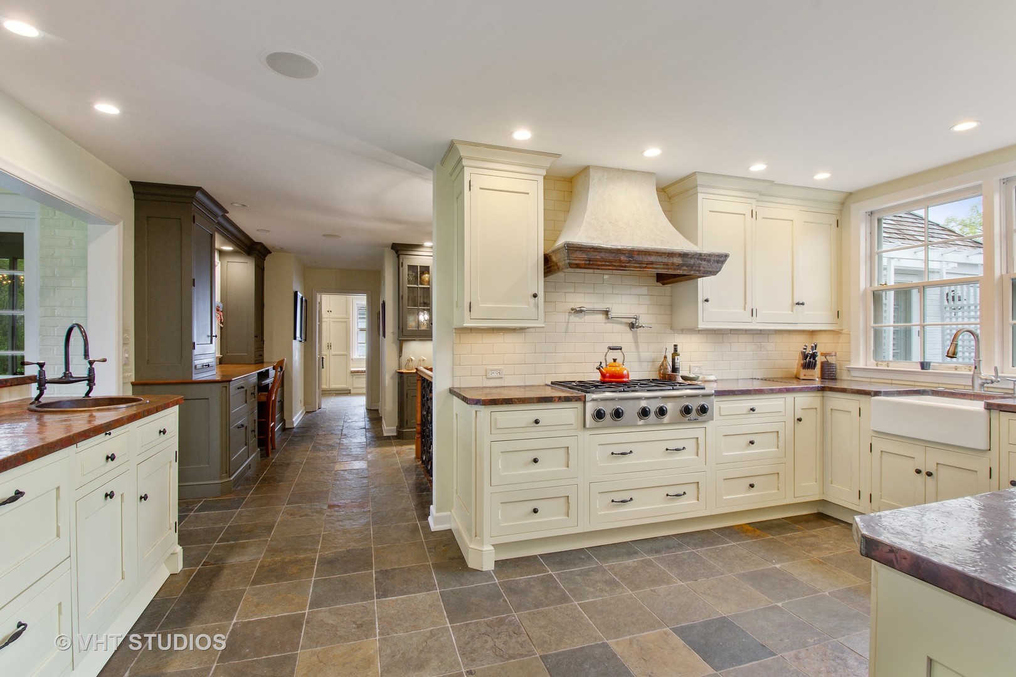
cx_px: 508
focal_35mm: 15
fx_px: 423
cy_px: 338
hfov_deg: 100.4
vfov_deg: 77.3
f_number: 9.5
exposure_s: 1/3
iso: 200
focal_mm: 10
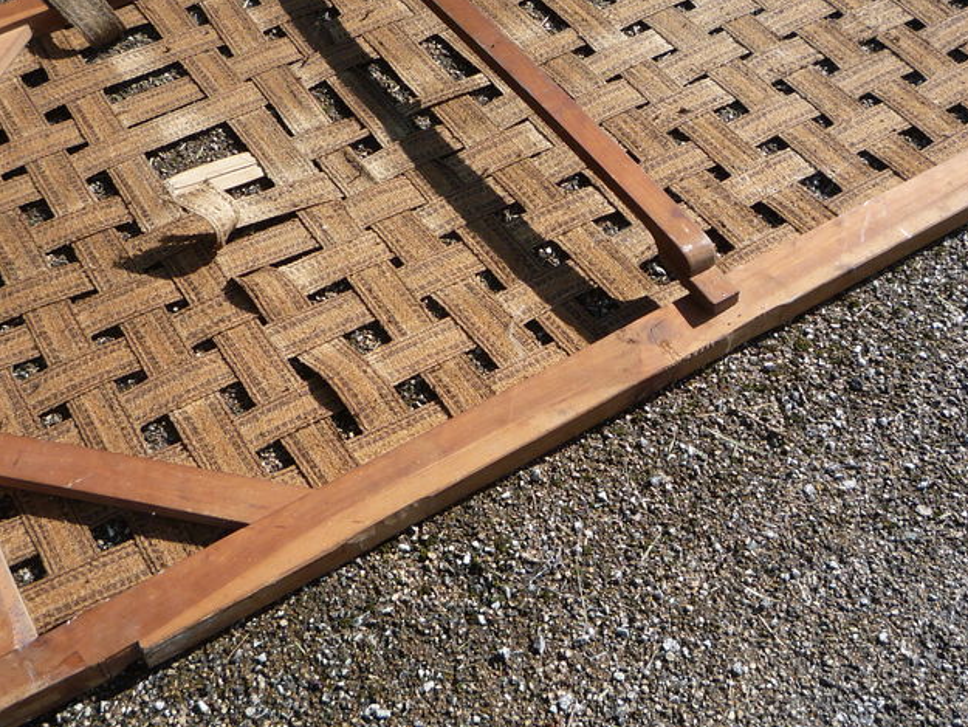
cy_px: 290
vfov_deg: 30.2
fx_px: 1343
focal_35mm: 48
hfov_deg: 39.6
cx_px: 475
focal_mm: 5.2
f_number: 4
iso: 100
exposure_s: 1/400
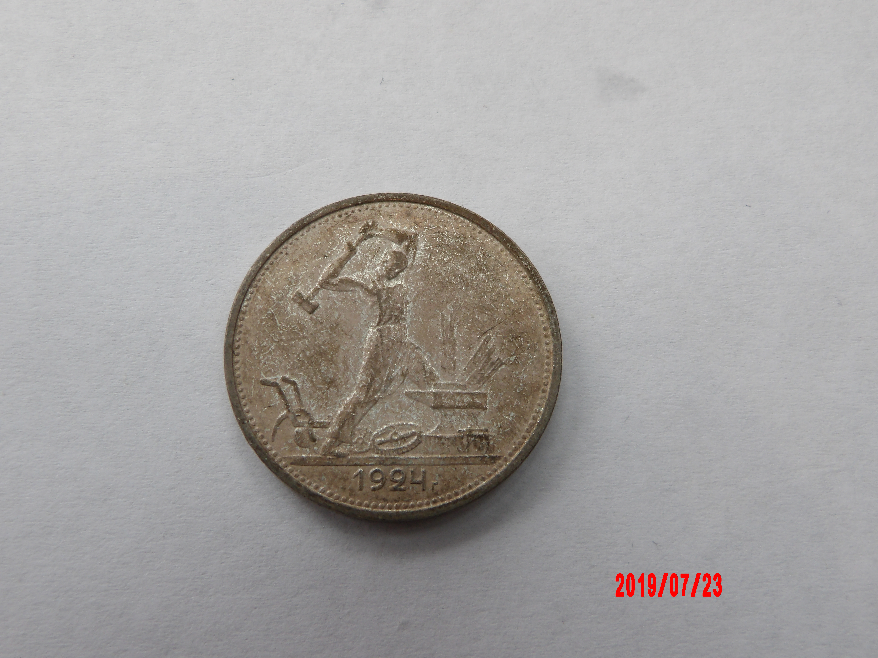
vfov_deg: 41.8
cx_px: 439
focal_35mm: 34
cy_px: 329
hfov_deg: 54.0
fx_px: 862
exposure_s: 1/30
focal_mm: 6.2
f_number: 4.5
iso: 143
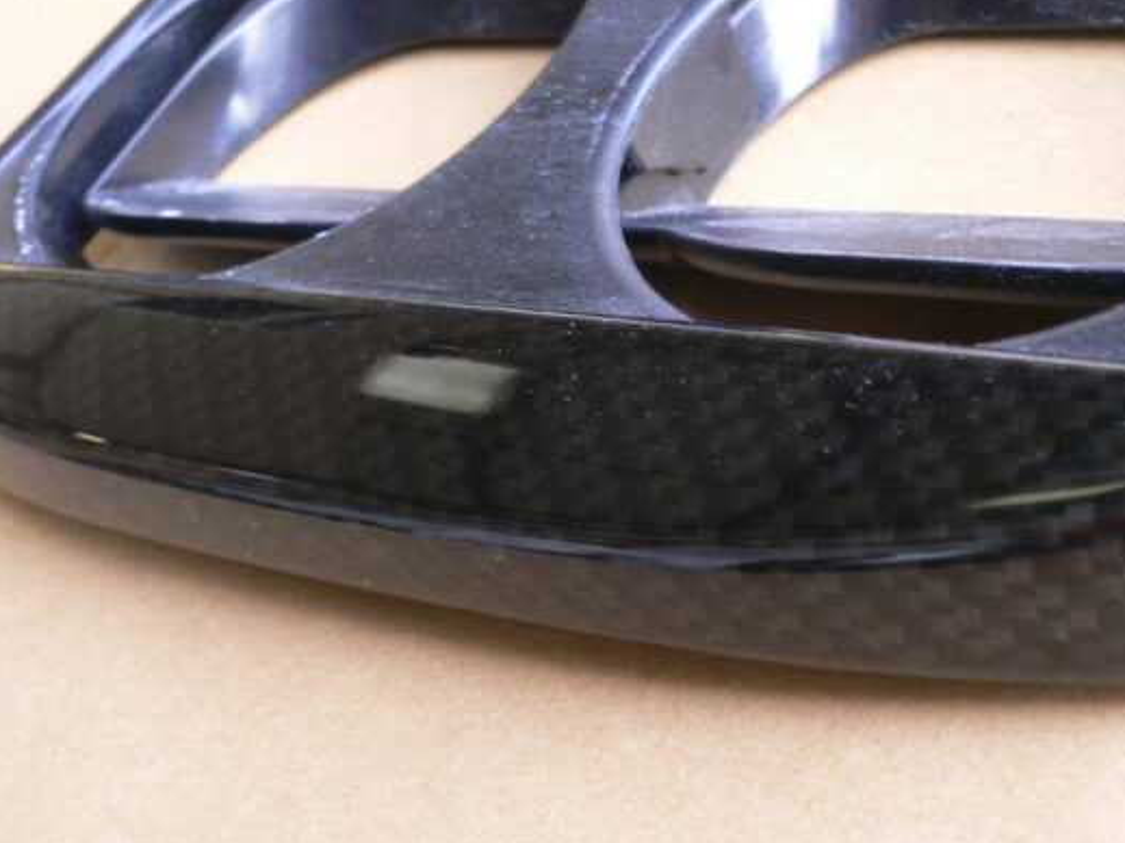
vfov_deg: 27.0
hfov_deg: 35.5
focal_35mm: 54
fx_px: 1755
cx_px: 655
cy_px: 496
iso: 150
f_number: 2.8
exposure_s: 1/15
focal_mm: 5.8
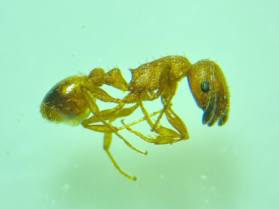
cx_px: 140
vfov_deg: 51.3
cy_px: 104
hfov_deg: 65.4
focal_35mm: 27
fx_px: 217
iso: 25
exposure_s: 1/182
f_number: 2
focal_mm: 5.9
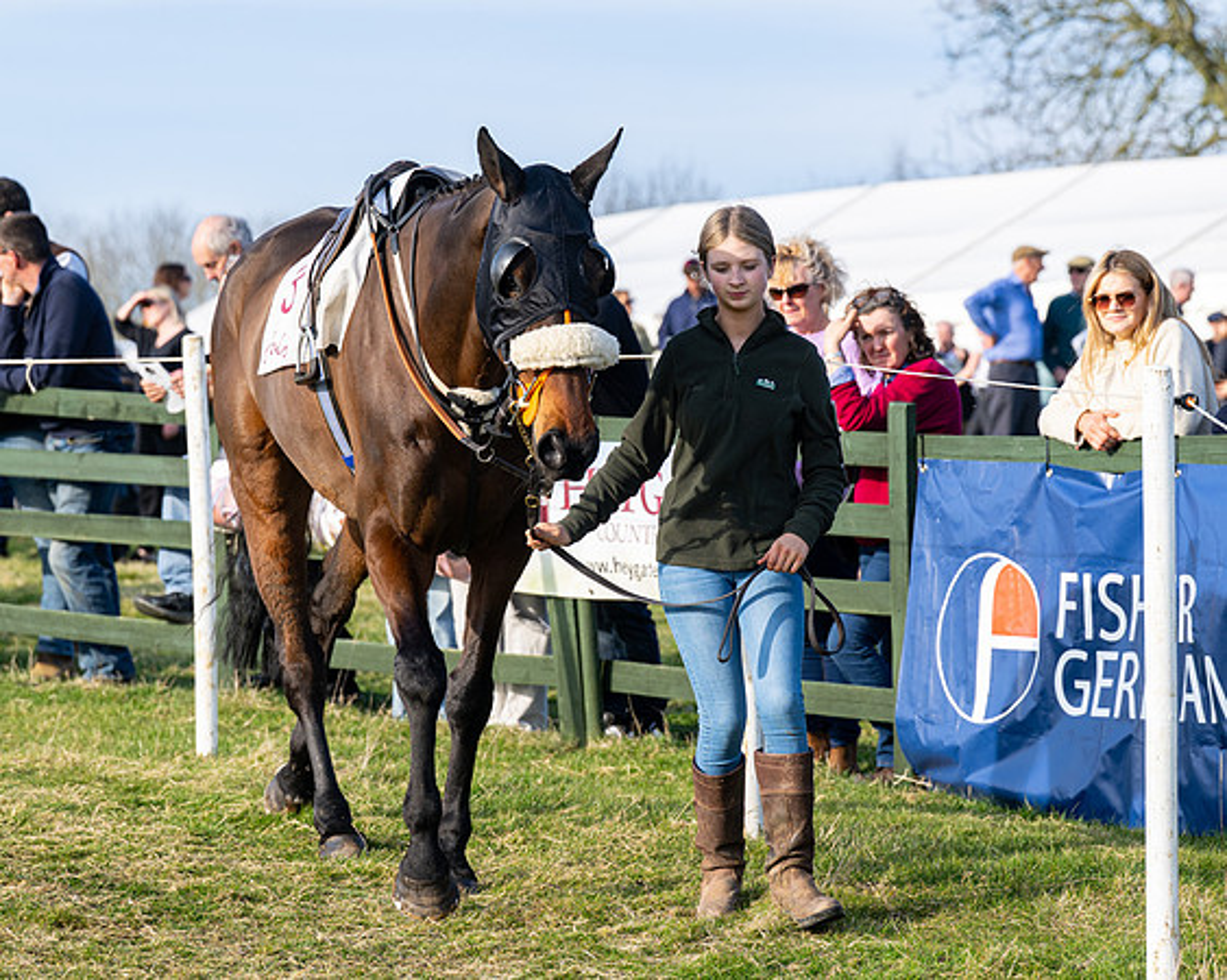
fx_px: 5642
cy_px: 366
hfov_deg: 12.4
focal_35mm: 155
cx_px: 614
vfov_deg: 9.9
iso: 125
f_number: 4.5
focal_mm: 110
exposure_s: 1/800
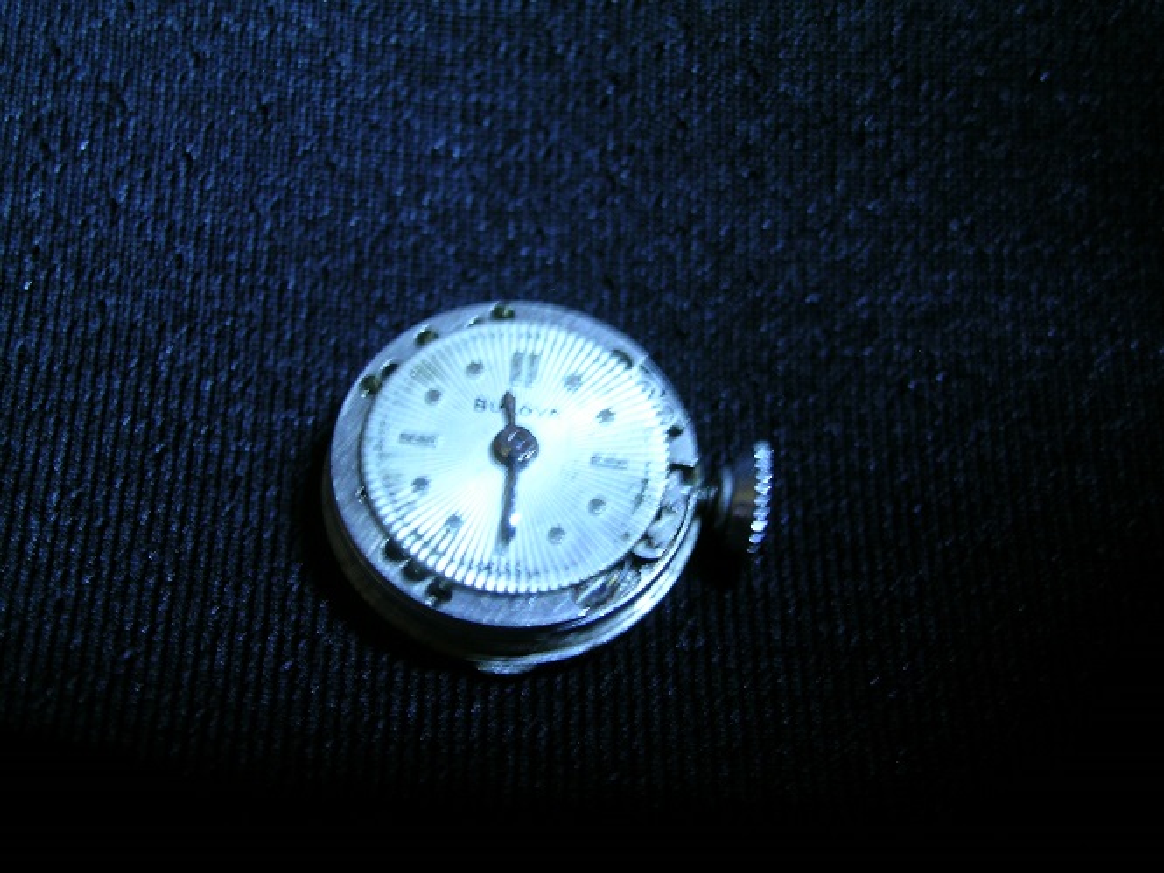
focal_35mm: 50
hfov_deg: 38.2
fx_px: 1682
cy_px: 436
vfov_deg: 29.1
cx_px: 582
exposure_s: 1/3.3
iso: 63
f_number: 3.8
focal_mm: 10.3
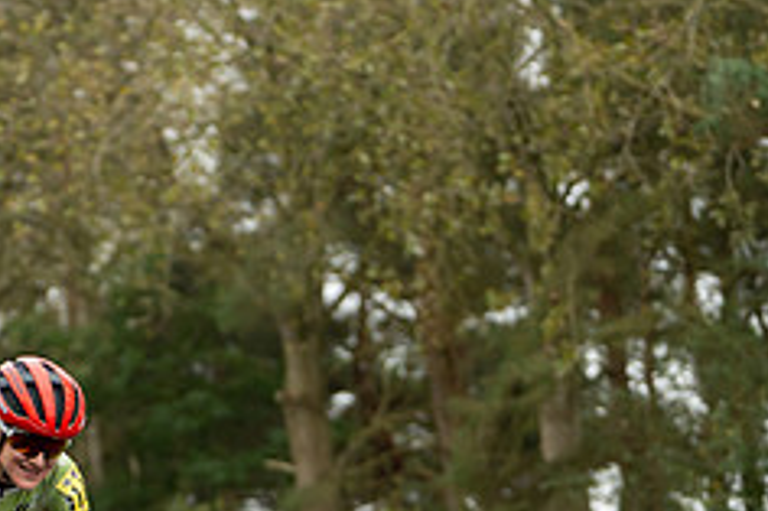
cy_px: 668
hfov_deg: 8.7
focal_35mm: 235
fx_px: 5010
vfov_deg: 5.8
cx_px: 17
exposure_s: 1/1250
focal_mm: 82
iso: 800
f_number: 2.8
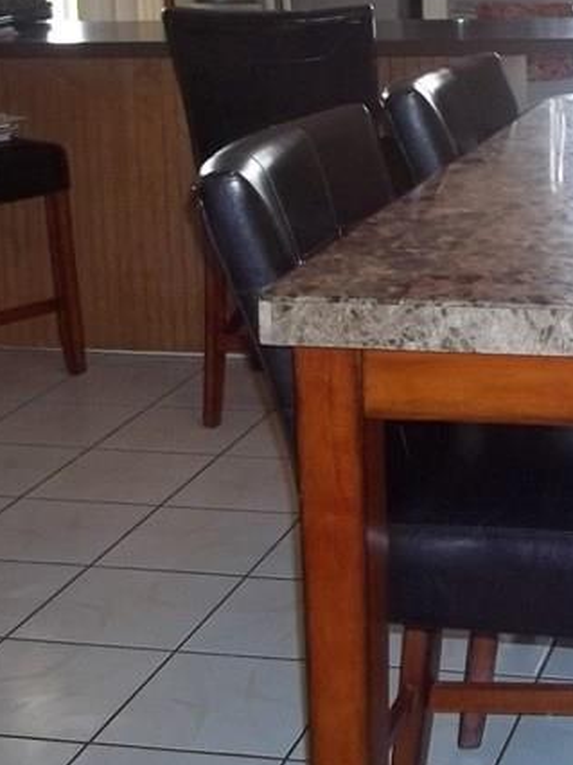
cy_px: 95
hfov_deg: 18.5
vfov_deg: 24.7
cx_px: 593
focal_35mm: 77
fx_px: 1701
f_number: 2.9
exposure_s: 1/30
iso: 160
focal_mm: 5.7
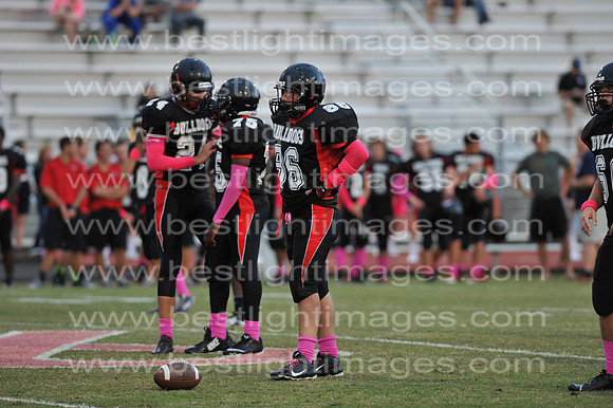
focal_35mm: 300
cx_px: 306
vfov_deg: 4.6
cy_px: 204
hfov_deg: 6.9
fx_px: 5105
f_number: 4
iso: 2000
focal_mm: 300
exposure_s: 1/500
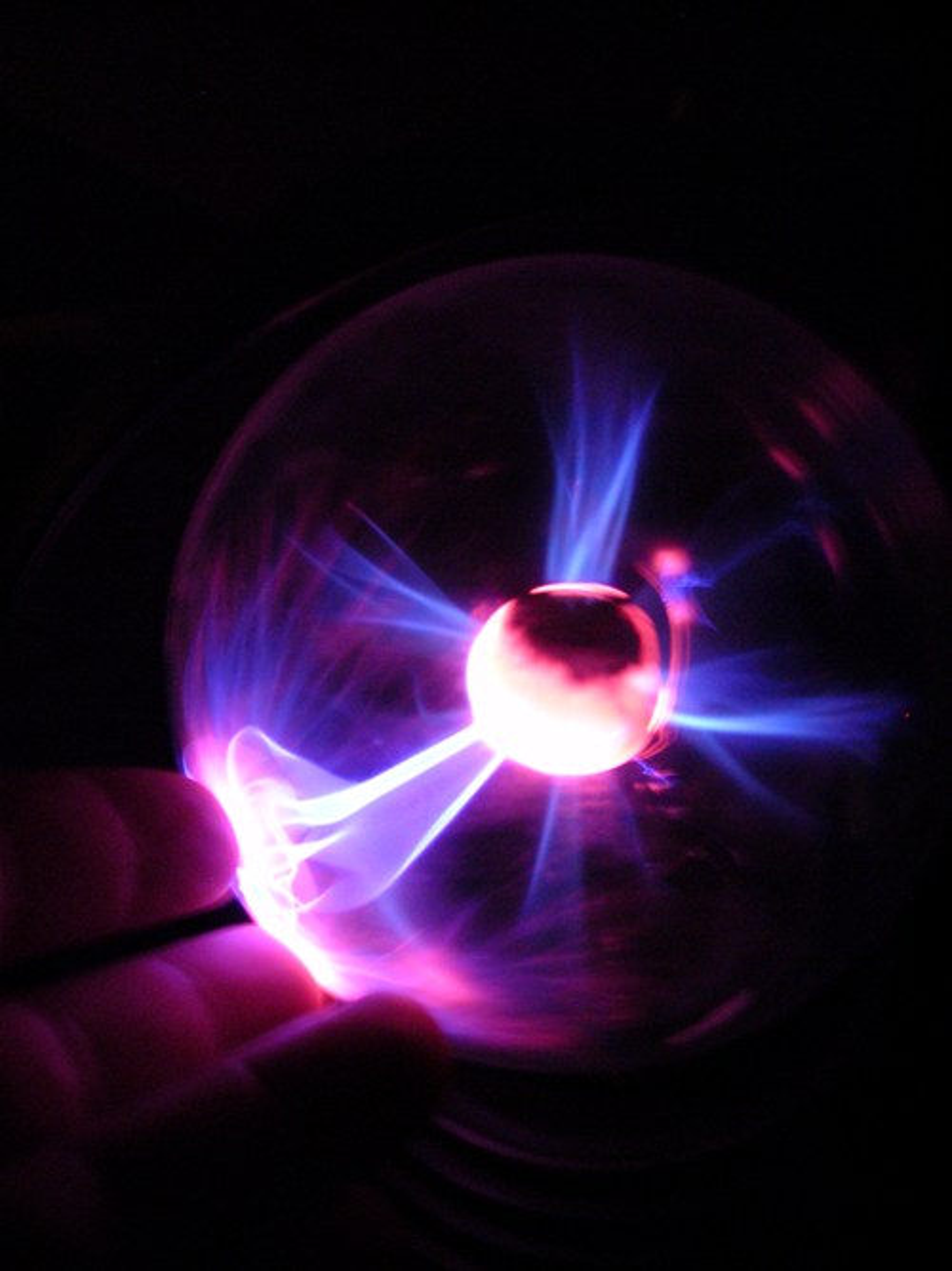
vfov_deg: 49.0
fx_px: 1394
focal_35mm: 38
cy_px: 636
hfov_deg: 37.7
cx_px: 476
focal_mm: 6.3
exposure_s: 1/2
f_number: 3.2
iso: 200
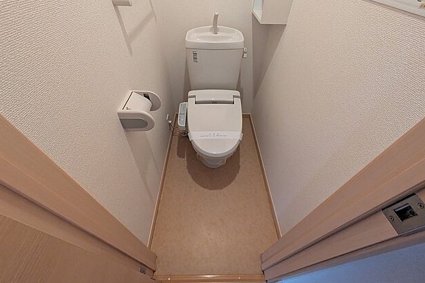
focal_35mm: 15
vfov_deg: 77.3
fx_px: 177
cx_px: 211
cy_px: 137
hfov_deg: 100.4
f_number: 2.2
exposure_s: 1/24
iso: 501
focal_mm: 1.83
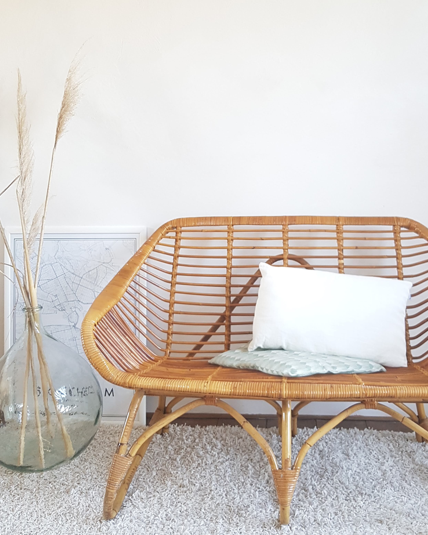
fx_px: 522
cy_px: 246
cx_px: 247
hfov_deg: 44.4
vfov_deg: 54.2
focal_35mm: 33
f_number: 1.7
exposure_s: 1/50
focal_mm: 4.2
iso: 125
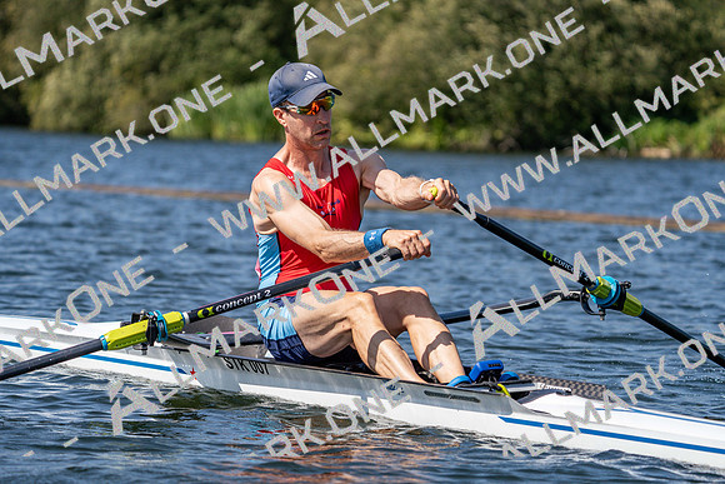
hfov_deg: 9.8
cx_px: 362
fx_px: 4210
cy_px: 242
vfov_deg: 6.6
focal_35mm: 209
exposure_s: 1/2000
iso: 250
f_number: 5.6
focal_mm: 209
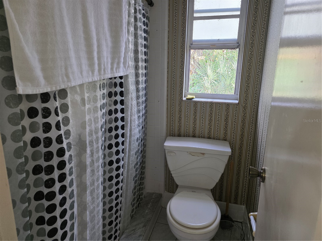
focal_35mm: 23
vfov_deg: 58.9
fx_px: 214
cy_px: 120
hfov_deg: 73.9
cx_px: 161
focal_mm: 6.25
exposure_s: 1/120
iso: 320
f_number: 1.7
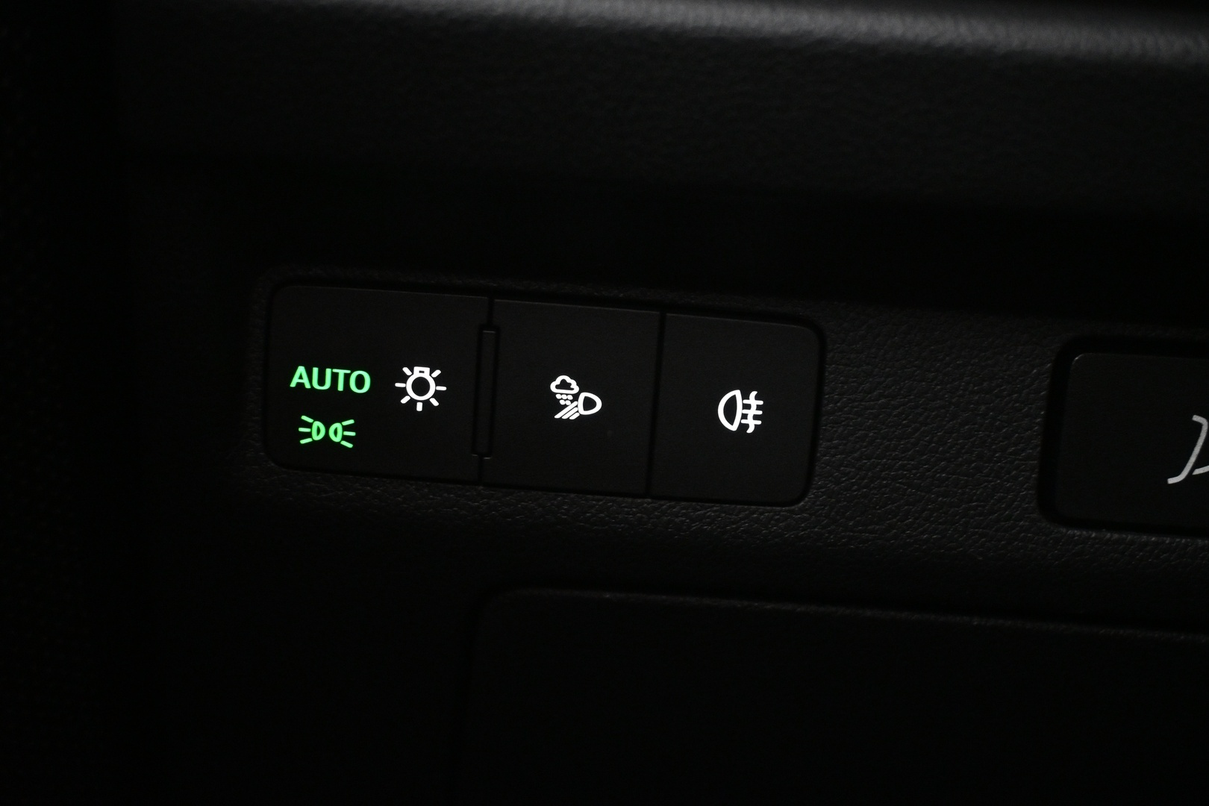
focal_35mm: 46
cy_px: 403
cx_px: 604
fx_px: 1536
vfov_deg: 29.4
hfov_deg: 43.0
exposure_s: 1/13
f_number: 4.8
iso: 4000
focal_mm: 30.5
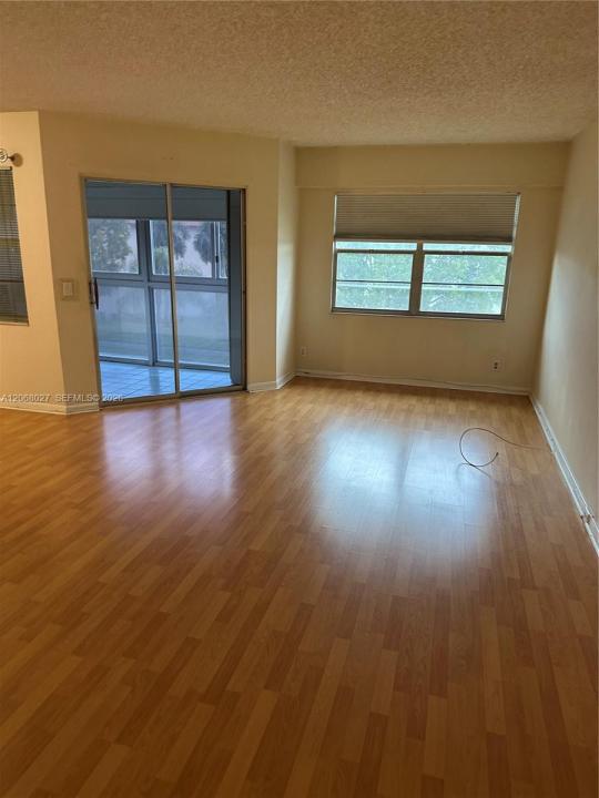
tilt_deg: -15.7
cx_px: 300
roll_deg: +0.3
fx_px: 554
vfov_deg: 71.6
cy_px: 399
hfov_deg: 56.8
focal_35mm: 24
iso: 160
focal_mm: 6.86
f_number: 1.78
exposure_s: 1/60
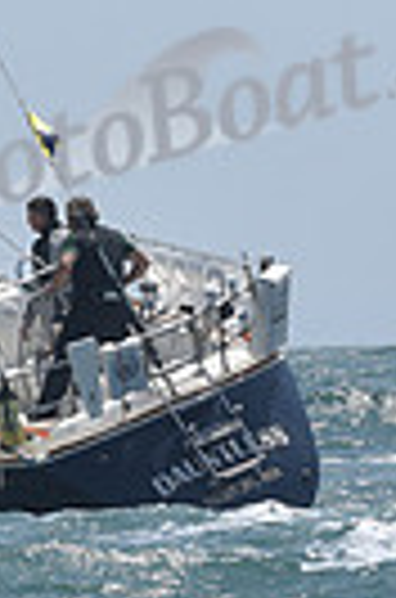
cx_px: -371
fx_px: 5075
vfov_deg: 6.6
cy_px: -504
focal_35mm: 306
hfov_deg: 4.4
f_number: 11
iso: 320
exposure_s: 1/1000
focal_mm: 70
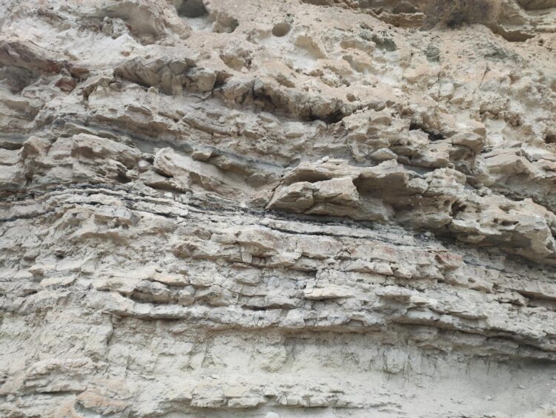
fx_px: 402
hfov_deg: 69.4
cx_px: 278
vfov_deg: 54.9
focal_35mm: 25
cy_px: 209
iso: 157
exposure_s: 1/100
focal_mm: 4.7
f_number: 1.79
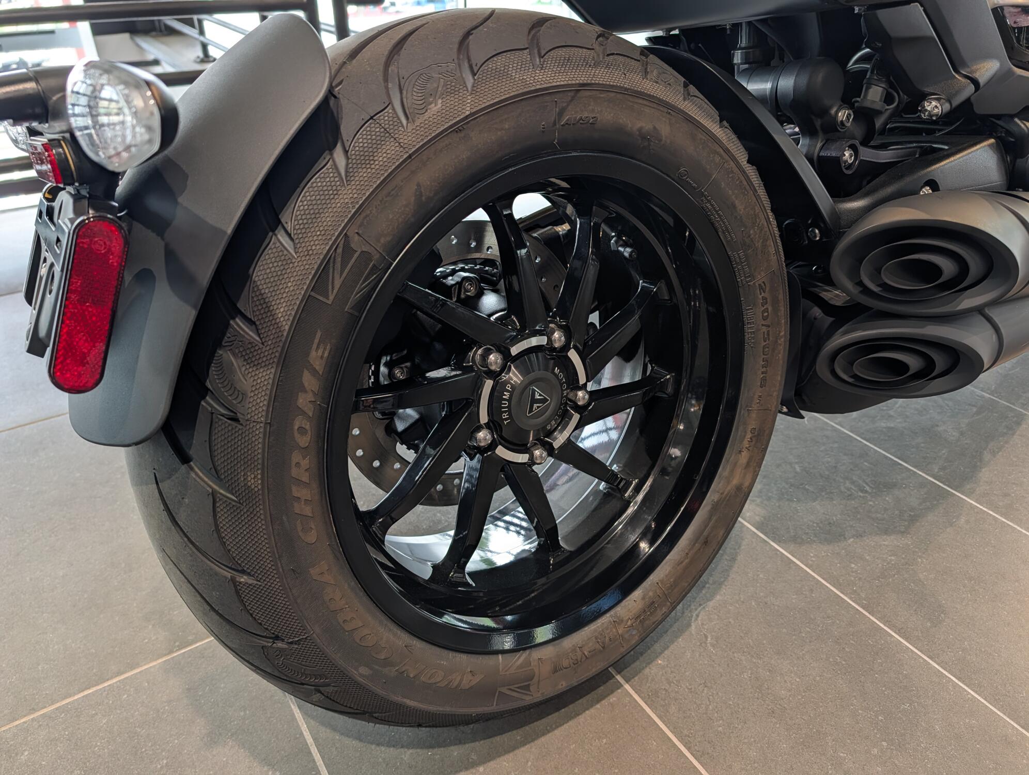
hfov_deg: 71.5
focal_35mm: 24
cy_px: 388
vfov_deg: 56.9
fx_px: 714
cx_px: 514
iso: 68
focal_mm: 6.9
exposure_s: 1/120
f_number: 1.68
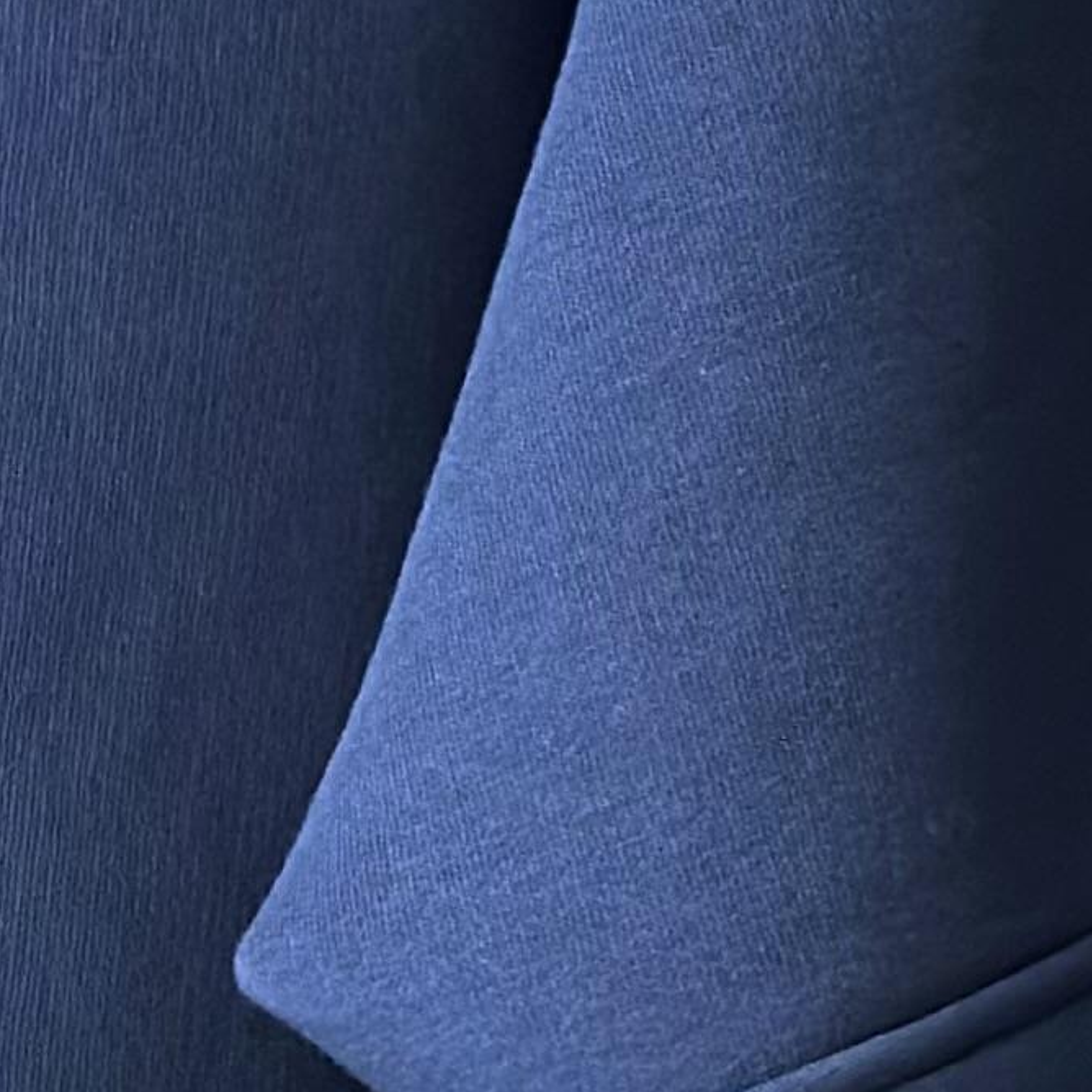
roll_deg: -0.8
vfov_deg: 6.8
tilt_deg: +4.0
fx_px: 9137
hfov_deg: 6.8
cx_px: -96
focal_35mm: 256
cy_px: 647
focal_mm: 6.86
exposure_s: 1/40
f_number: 1.78
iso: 500
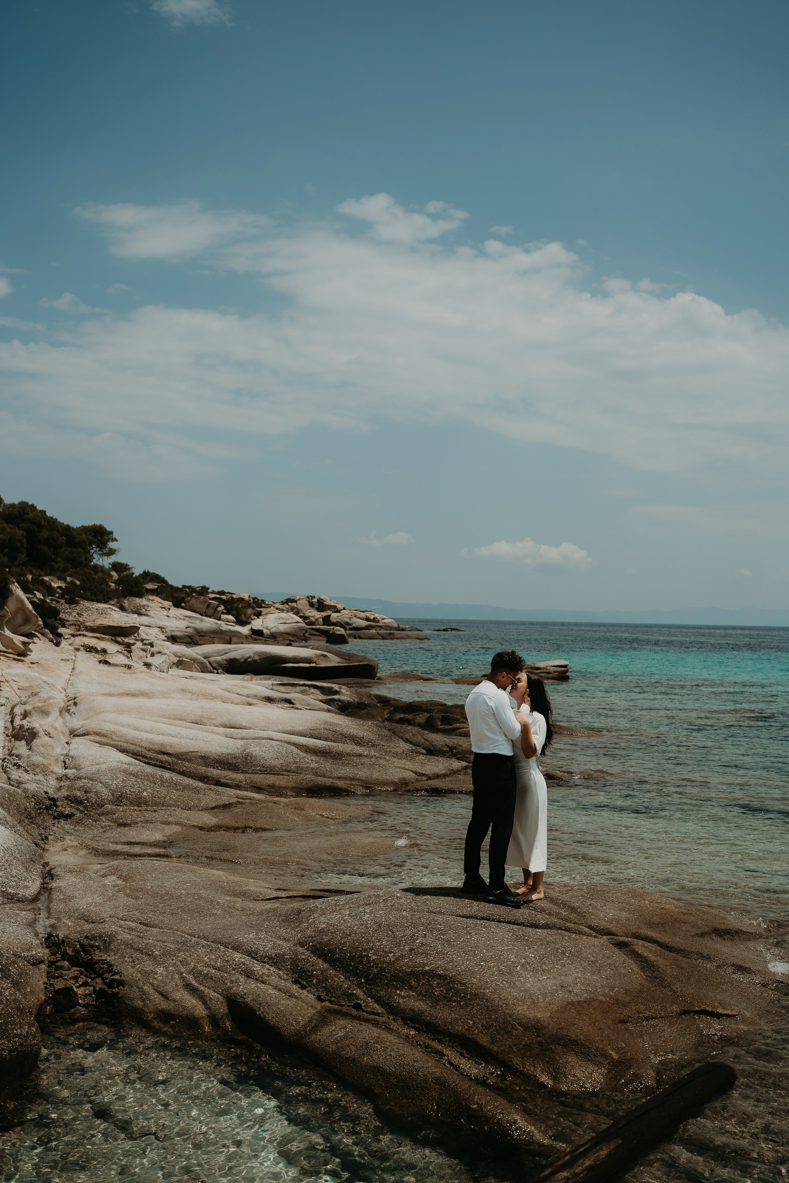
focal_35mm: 35
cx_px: 394
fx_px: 1151
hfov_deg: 37.9
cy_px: 592
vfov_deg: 54.4
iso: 100
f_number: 2.8
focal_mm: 35
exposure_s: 1/5000
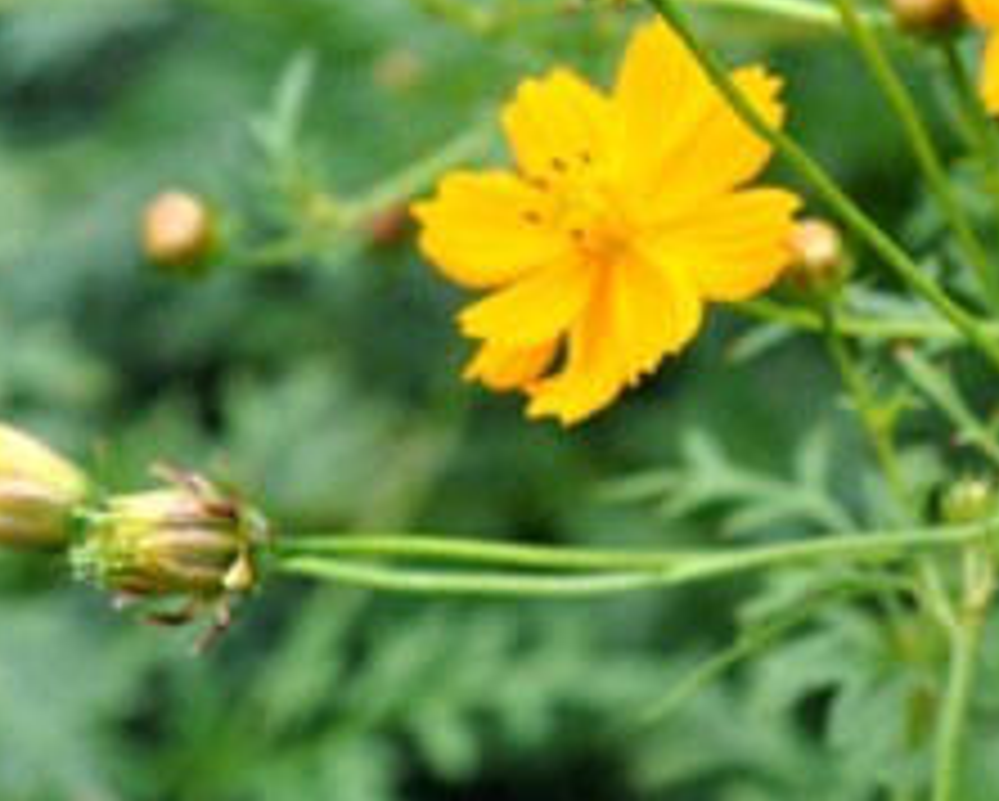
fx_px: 4113
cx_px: 963
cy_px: 223
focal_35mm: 139
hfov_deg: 13.7
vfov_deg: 11.1
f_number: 5.6
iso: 280
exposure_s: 1/125
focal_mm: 40
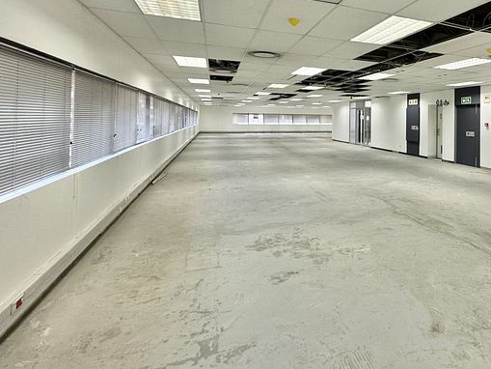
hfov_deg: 72.2
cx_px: 355
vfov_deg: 59.3
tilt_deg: +0.7
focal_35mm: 22
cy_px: 115
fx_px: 312
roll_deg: -0.6
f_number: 2.2
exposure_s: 1/100
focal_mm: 2.22
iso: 160
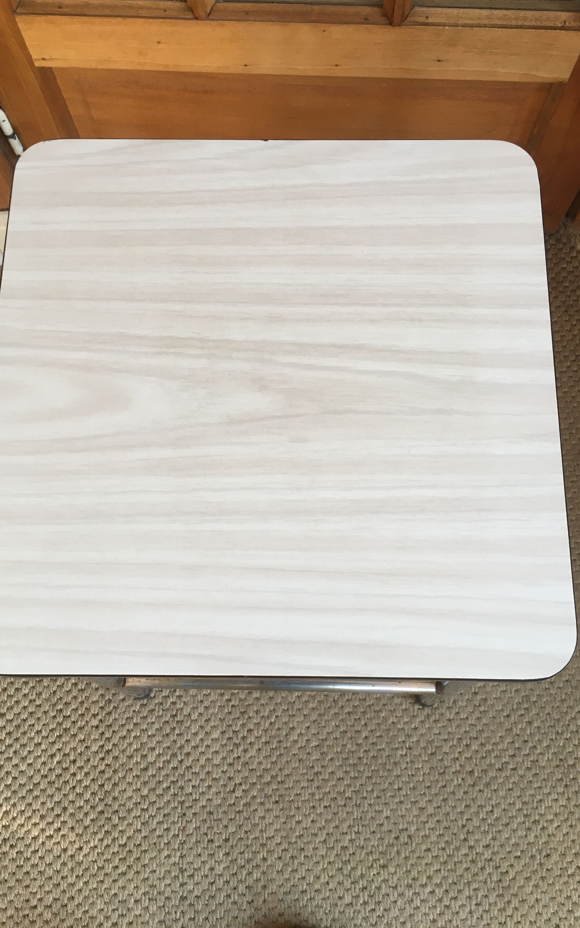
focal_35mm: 31
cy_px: 461
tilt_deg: -73.8
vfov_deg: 61.2
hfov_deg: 40.6
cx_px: 279
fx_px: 784
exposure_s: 1/33
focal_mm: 4.15
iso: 64
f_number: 2.2
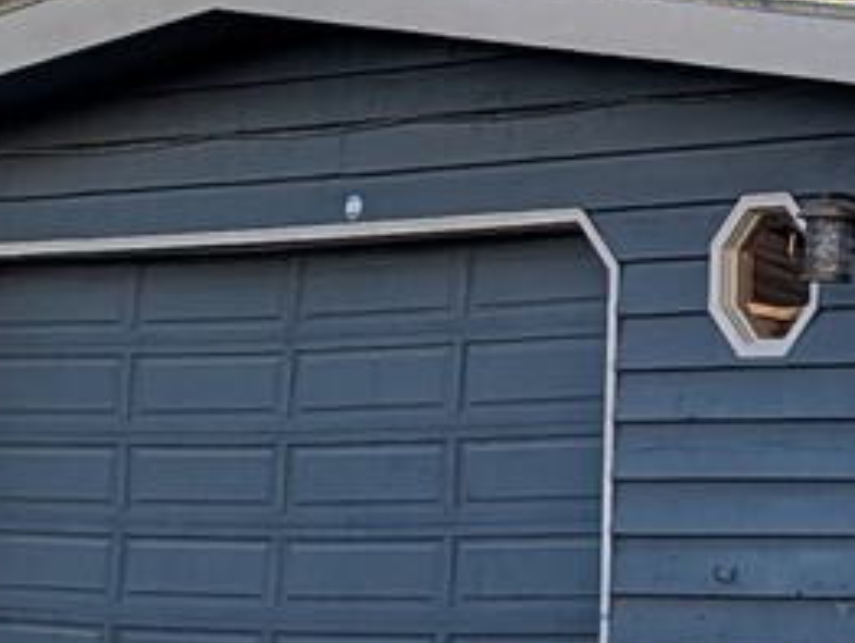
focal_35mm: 146
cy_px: 165
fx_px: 3609
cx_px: 2239
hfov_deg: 10.8
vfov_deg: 10.2
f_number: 1.68
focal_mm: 6.9
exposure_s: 1/389
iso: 19
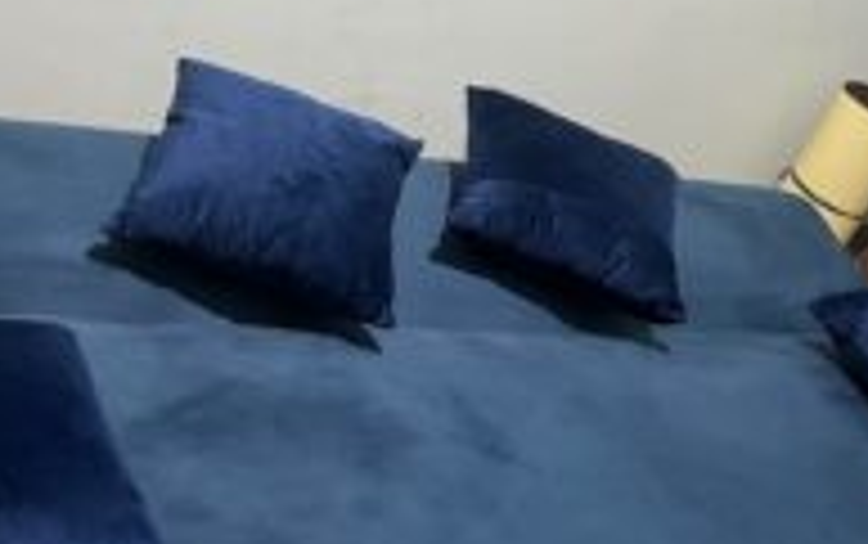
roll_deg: -23.4
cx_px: 382
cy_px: 315
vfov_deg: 22.8
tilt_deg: -32.9
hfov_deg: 35.6
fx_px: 1350
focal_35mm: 57
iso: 500
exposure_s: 1/30
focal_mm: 5.7
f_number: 1.5
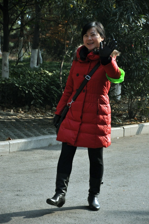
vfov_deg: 14.9
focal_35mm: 138
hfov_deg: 9.9
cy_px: 112
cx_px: 74
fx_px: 859
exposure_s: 1/1600
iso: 800
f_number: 5.6
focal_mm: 92
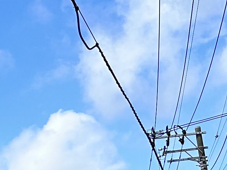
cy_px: 201
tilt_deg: +10.9
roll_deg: +0.1
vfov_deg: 10.6
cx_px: -314
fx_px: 905
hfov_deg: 11.7
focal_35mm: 138
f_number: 1.78
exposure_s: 1/3717
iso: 80
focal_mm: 6.86
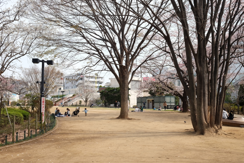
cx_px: 122
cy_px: 82
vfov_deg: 37.9
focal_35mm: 35
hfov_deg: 54.4
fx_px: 237
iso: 200
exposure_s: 1/250
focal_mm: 23
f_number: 5.6
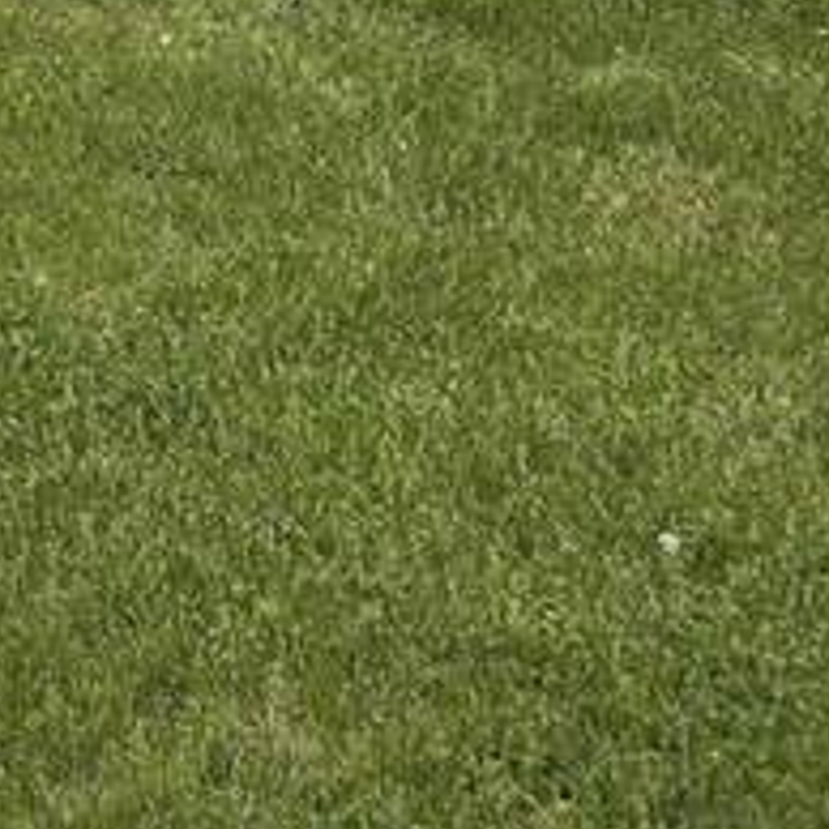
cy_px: -607
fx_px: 3631
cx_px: -1060
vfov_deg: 12.1
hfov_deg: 11.2
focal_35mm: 134
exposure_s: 1/316
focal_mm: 6.3
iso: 12
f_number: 1.7
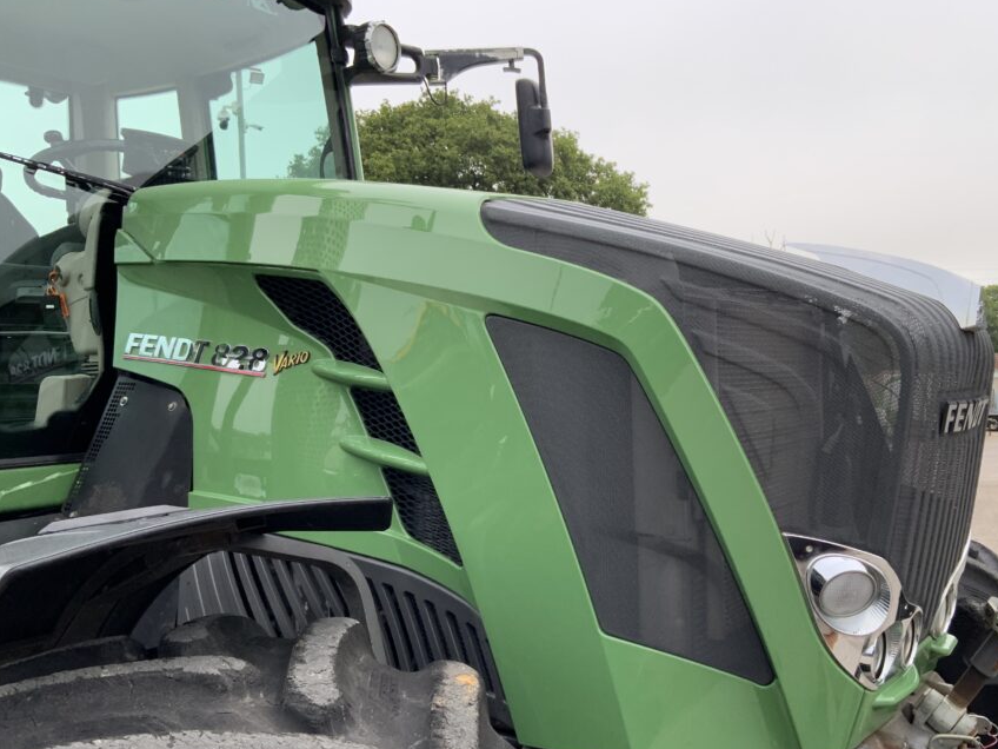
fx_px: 1009
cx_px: 561
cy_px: 439
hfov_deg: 52.5
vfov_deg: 40.6
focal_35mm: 35
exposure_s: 1/122
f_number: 1.8
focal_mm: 3
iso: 20
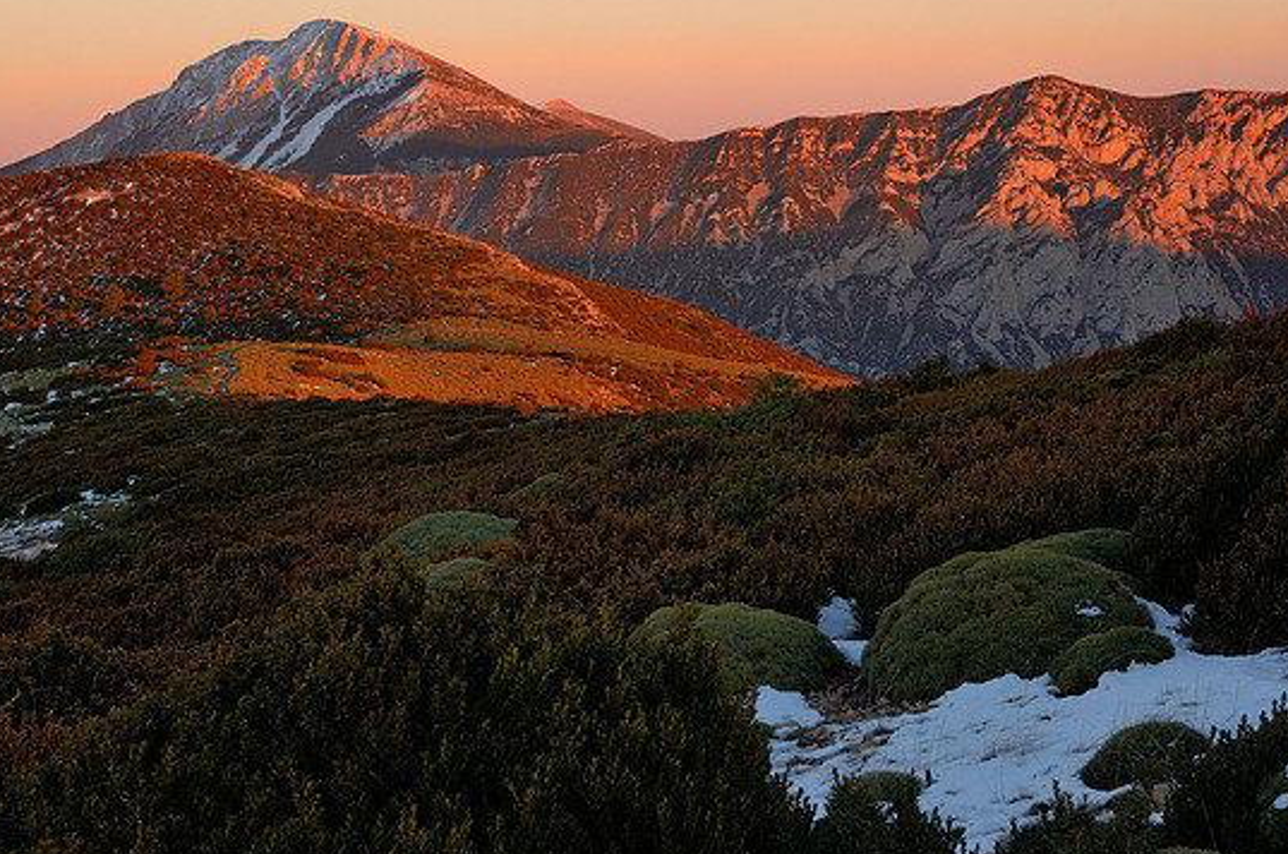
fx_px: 2893
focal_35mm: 81
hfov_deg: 25.1
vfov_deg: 16.8
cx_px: 667
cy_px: 444
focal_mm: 50
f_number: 10
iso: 200
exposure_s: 1/30
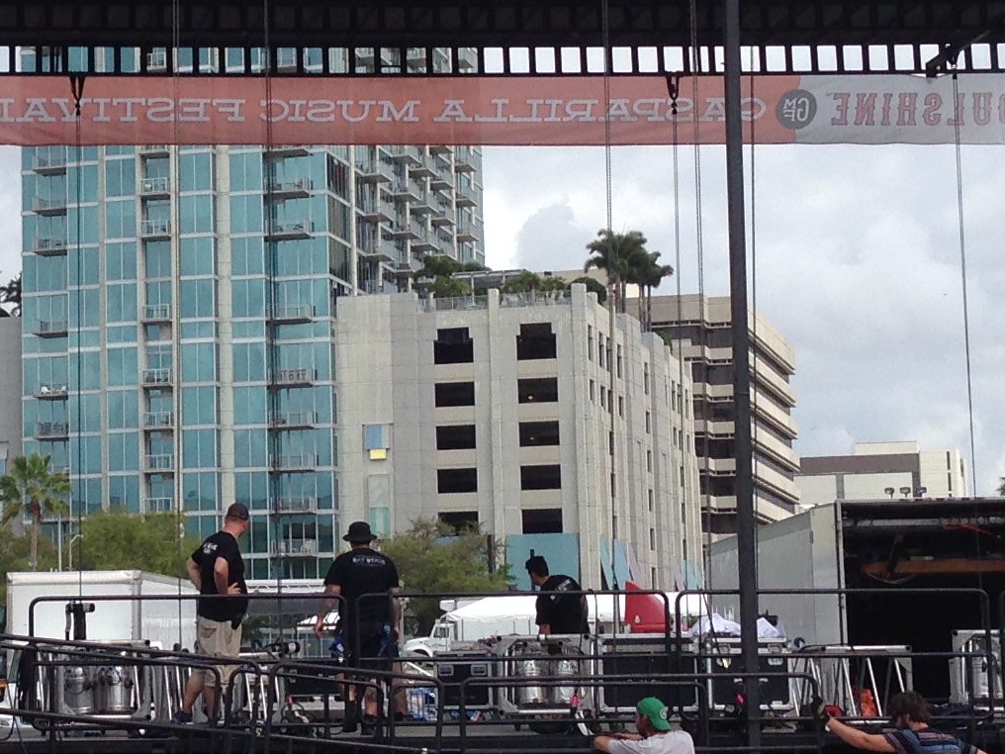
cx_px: 60
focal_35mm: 106
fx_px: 3077
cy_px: 310
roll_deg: -0.5
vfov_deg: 14.0
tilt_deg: +6.4
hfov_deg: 18.2
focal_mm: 4.12
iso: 50
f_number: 2.4
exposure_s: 1/2008
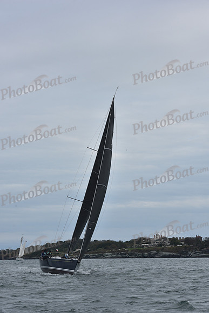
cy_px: 156
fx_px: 853
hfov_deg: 14.0
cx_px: 104
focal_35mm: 98
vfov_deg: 20.8
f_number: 10
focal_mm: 98
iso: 320
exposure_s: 1/1000
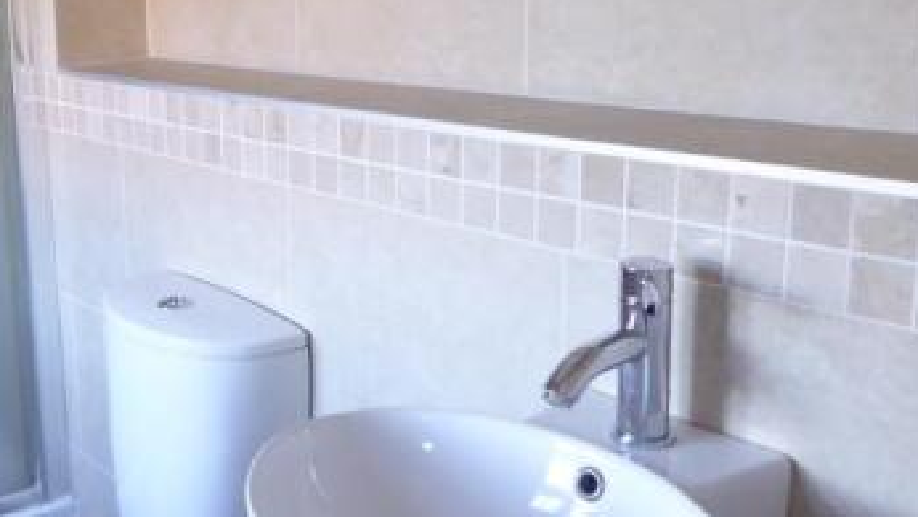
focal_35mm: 44
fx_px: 1072
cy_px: 184
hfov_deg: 44.0
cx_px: 176
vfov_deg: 27.0
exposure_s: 1/30
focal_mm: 4.3
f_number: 3.3
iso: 400
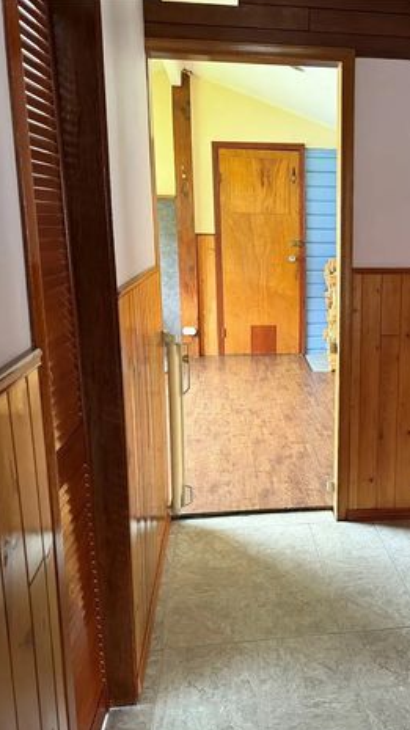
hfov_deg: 31.7
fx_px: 697
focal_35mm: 36
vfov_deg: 55.3
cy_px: 372
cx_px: 346
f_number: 1.78
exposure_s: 1/60
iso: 200
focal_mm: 6.76
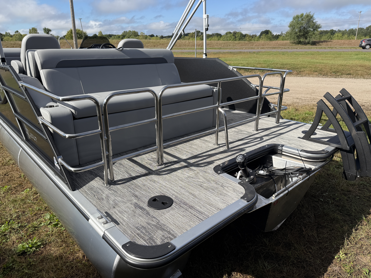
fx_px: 257
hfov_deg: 71.6
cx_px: 186
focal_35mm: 24
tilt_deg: -18.8
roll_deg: +1.2
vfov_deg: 56.8
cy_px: 139
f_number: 1.78
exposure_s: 1/3953
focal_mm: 6.76
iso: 80
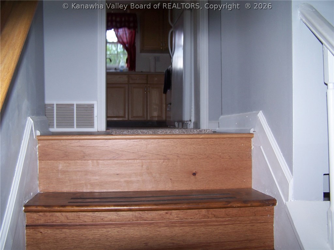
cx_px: 167
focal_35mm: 38
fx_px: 367
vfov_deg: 37.7
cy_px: 125
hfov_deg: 49.0
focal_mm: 6.3
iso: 80
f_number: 2.8
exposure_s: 1/60
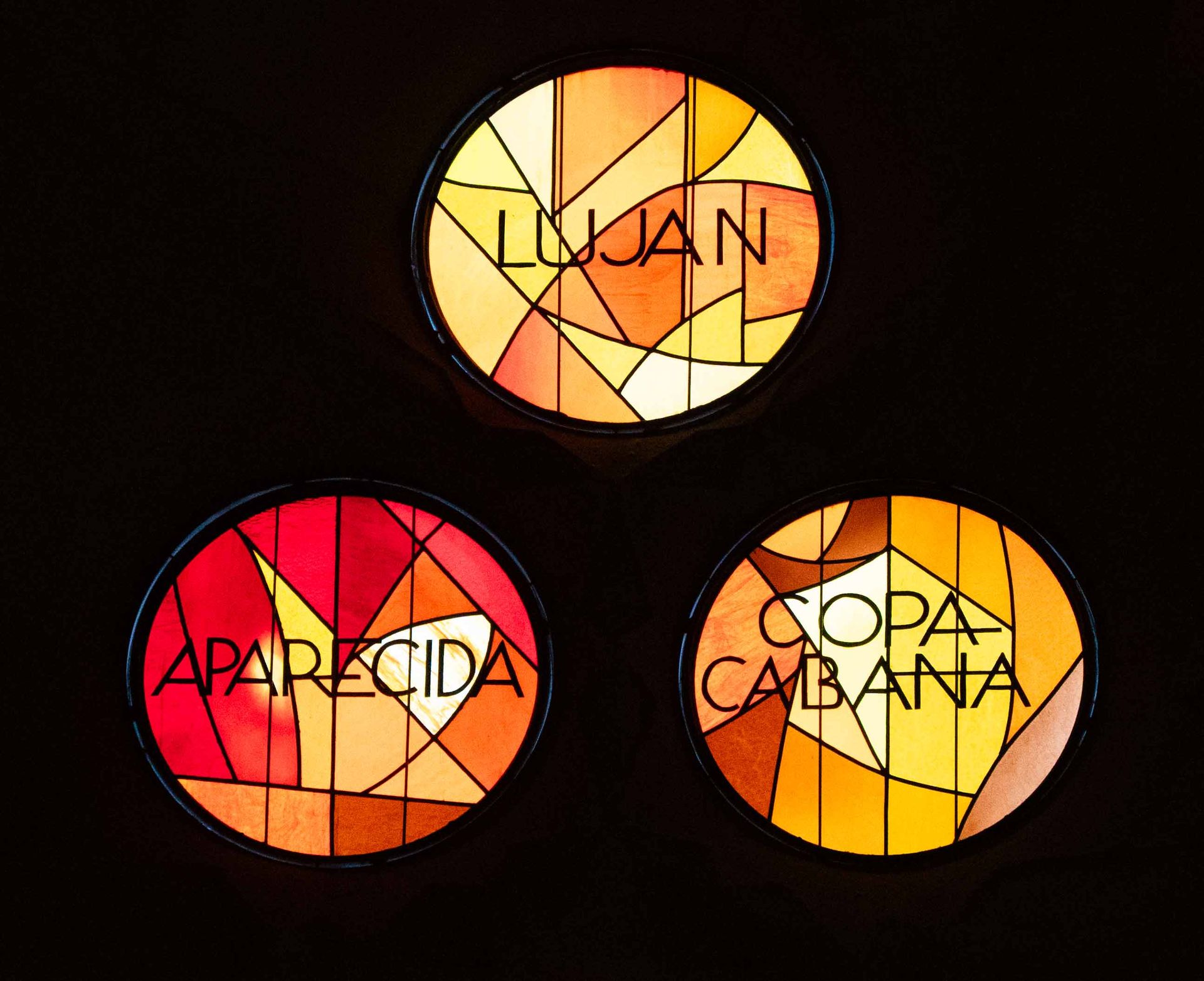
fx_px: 15604
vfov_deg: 3.6
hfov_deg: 4.4
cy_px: 521
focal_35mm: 435
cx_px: 572
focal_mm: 200
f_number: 6.3
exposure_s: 1/1250
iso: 8000
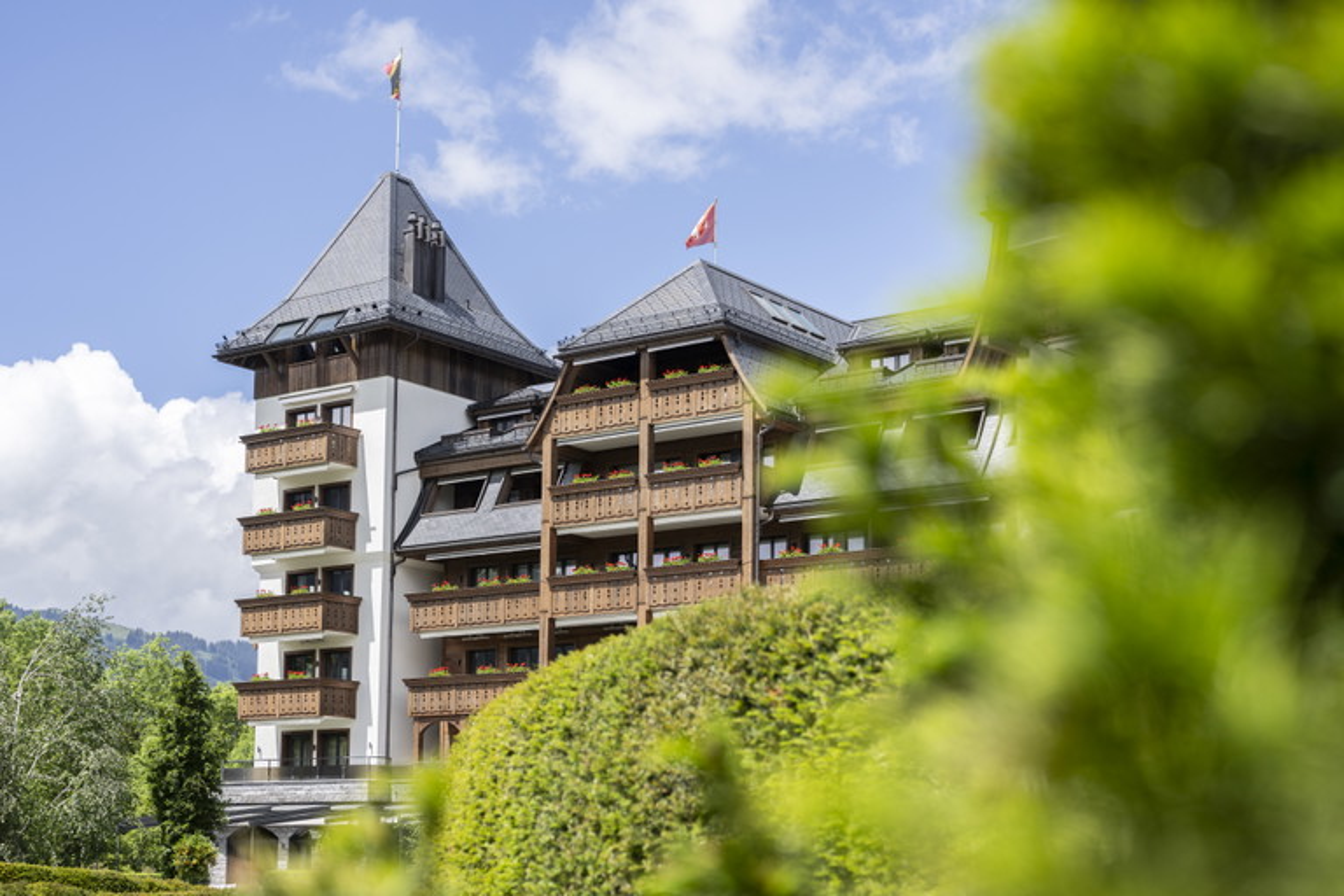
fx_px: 1867
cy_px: 448
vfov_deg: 27.0
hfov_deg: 39.6
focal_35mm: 50
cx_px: 672
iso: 100
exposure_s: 1/2000
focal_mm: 50
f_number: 3.5
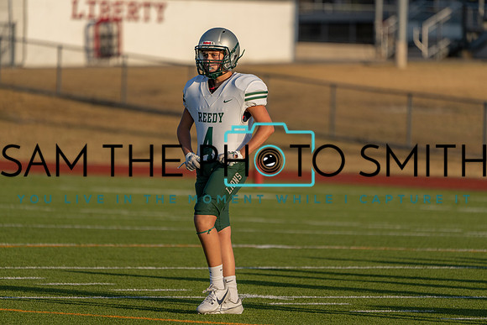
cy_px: 162
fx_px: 5412
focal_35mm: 400
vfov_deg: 3.4
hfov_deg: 5.2
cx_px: 244
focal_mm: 400
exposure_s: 1/1250
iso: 250
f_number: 5.6
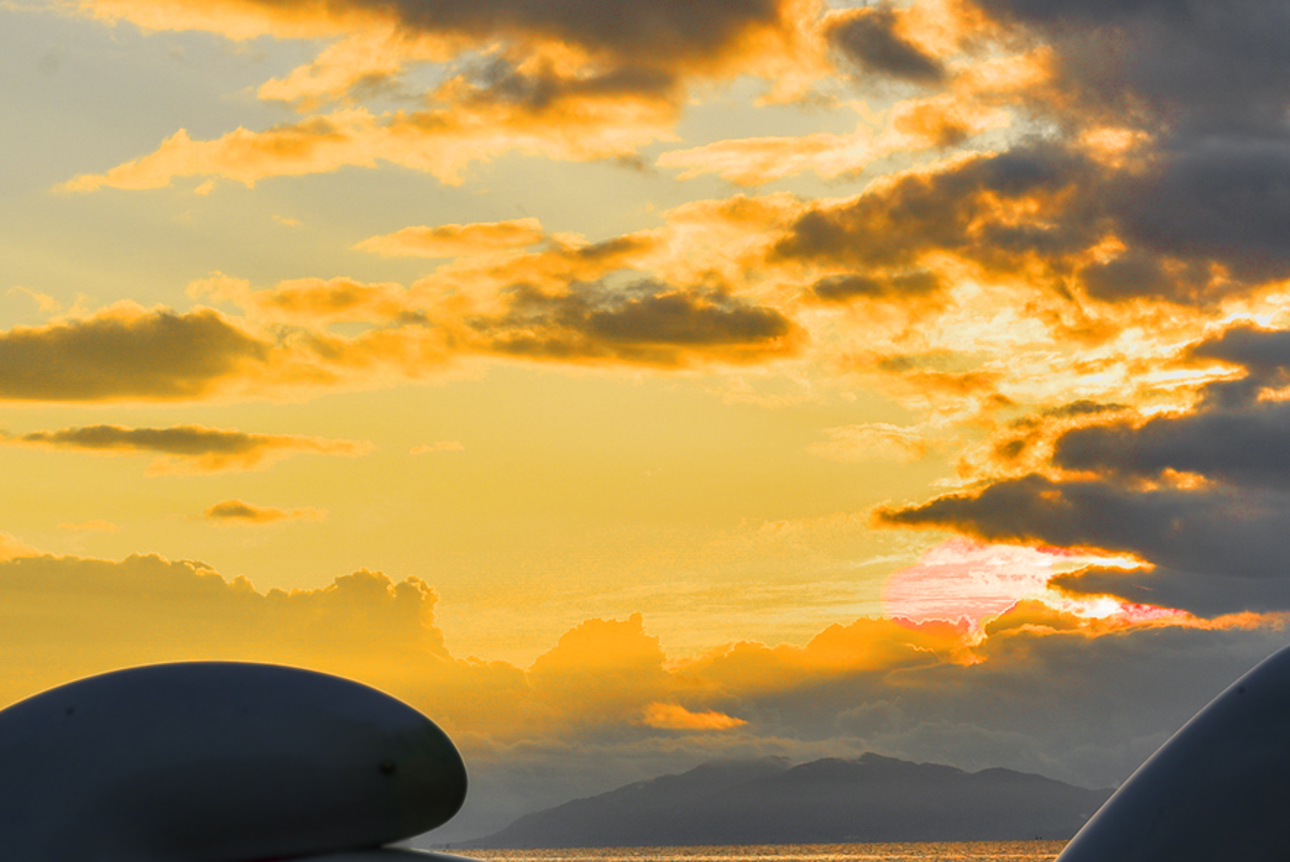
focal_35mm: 135
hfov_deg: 15.1
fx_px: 4840
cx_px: 1031
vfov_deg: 10.1
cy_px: 711
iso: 125
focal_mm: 62
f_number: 9
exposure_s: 1/320
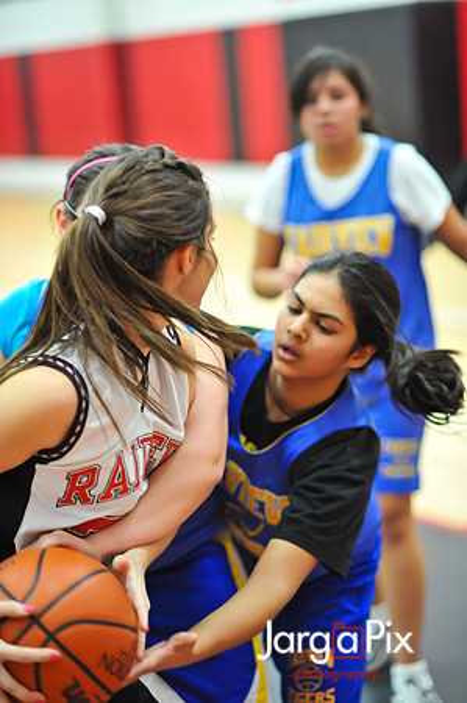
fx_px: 1658
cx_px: 234
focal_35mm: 85
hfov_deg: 16.0
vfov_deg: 23.9
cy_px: 352
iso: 4000
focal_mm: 85
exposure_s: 1/500
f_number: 2
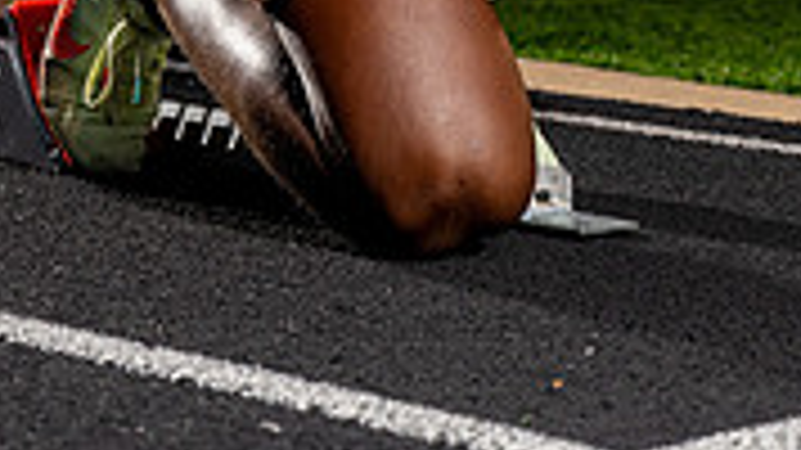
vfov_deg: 8.4
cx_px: 342
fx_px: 2866
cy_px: -504
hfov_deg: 15.9
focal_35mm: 135
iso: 500
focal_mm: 51
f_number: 4
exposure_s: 1/200
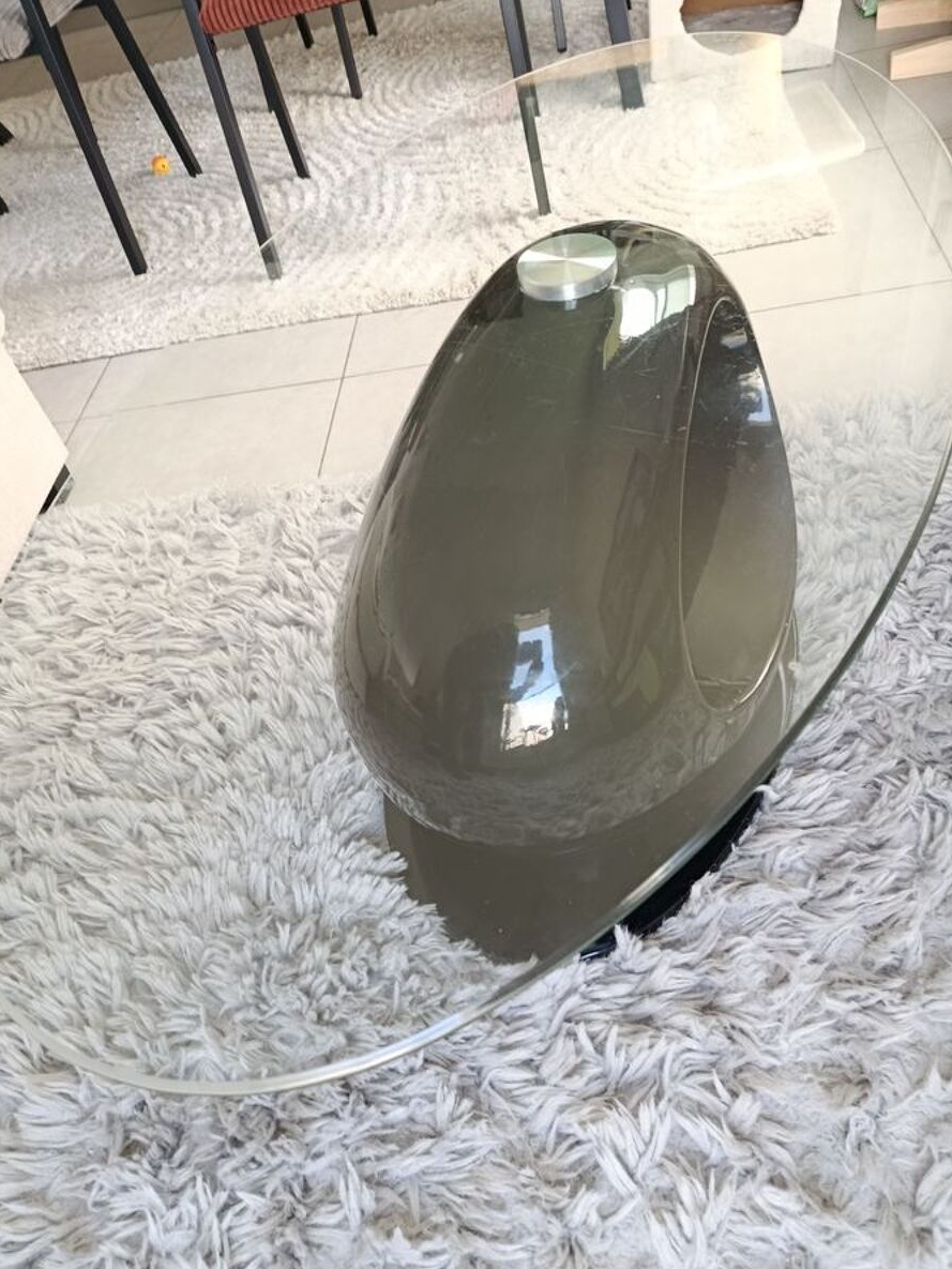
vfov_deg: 65.3
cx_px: 499
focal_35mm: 27
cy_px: 670
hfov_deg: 51.3
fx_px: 990
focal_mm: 5.24
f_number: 1.7
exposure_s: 1/50
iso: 632
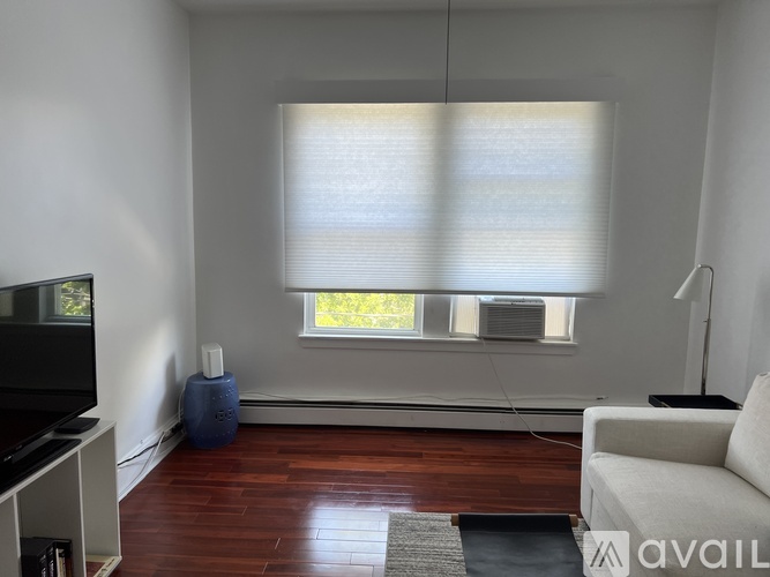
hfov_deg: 67.3
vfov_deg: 53.0
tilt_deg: -7.8
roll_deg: -1.1
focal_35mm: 26
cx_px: 385
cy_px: 288
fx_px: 578
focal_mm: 5.7
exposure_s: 1/121
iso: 64
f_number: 1.5
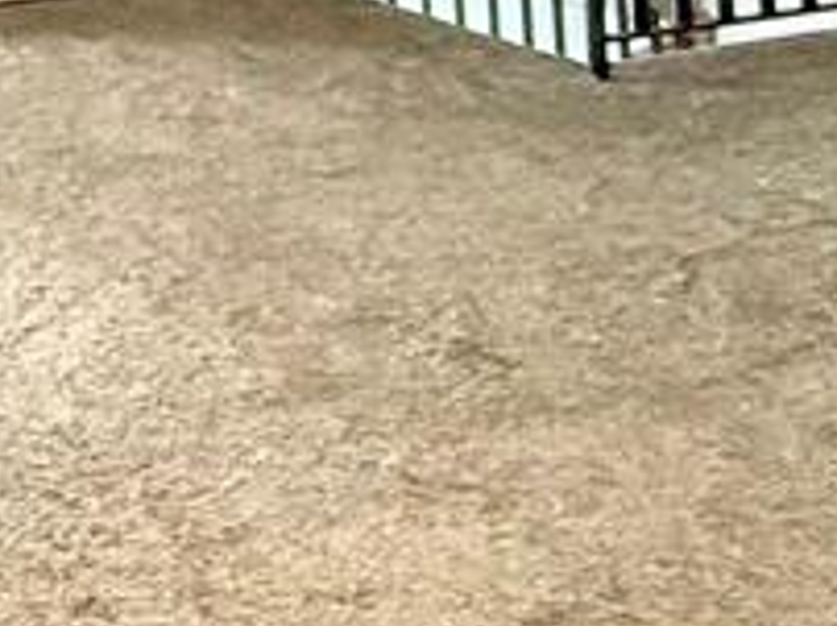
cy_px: -473
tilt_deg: +0.6
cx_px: -638
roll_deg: +3.7
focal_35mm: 71
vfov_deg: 17.2
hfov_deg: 20.3
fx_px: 1715
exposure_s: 1/120
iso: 320
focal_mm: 2.22
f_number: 2.2
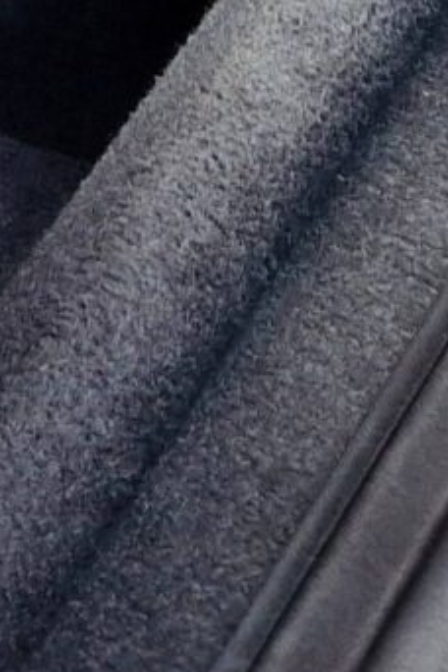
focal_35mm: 179
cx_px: -898
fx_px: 3341
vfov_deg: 10.4
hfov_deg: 6.9
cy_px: -758
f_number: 1.8
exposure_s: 1/180
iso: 80
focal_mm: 5.4
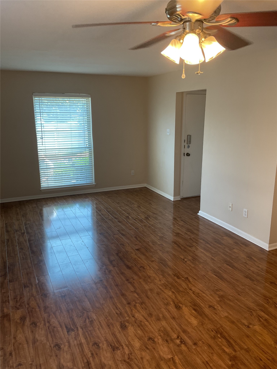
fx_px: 309
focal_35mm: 29
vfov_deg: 61.7
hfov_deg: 48.2
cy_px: 184
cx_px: 138
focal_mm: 3
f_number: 1.8
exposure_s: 1/60
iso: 40
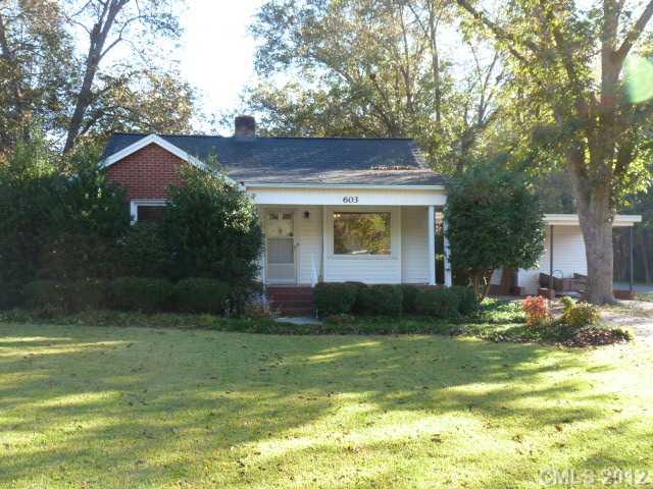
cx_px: 326
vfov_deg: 39.7
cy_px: 244
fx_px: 679
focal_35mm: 36
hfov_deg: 51.4
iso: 125
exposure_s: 1/60
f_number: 3.7
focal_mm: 6.4
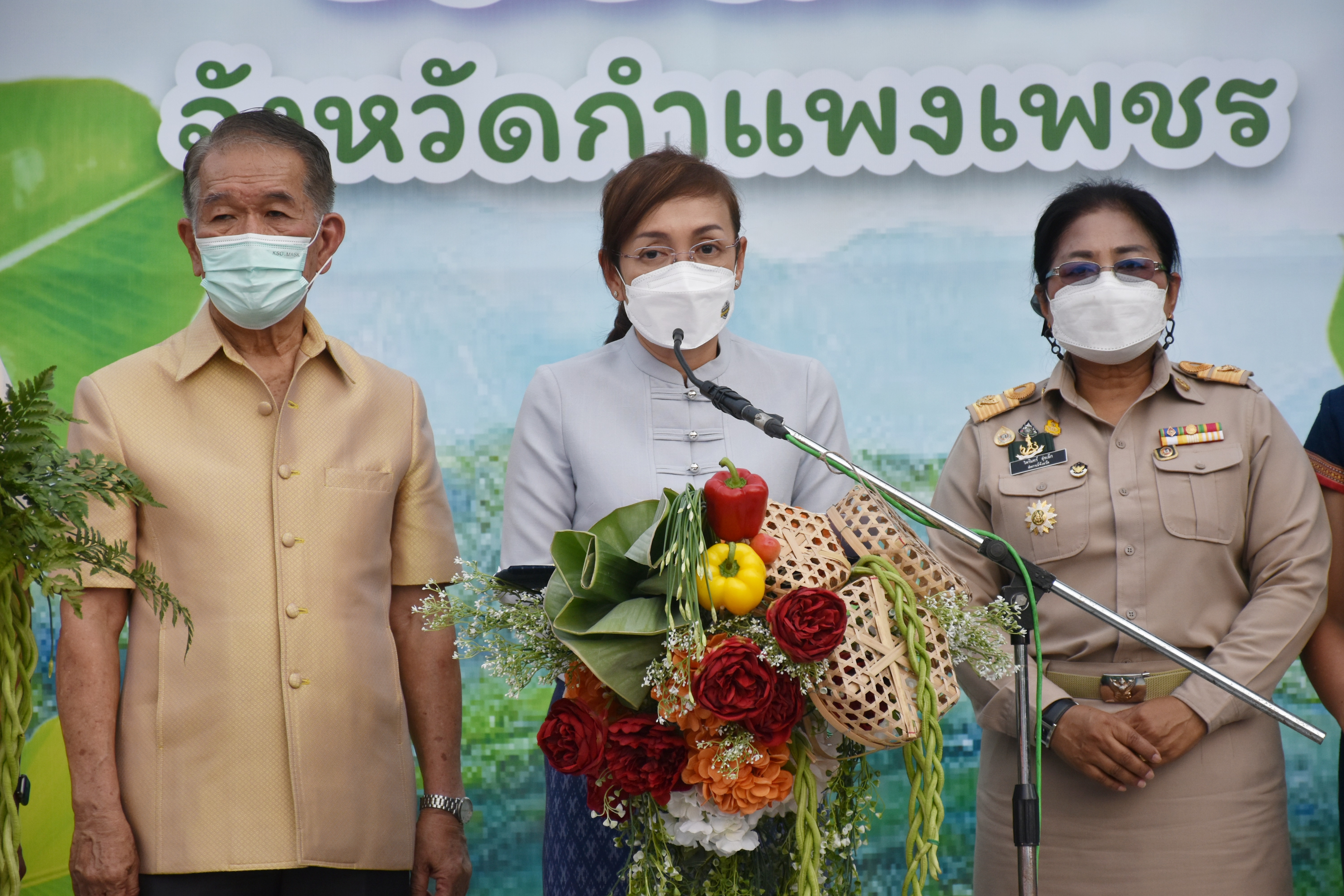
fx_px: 6495
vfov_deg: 7.9
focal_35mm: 174
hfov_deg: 11.8
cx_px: 672
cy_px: 448
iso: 400
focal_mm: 116
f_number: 5.6
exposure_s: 1/1000
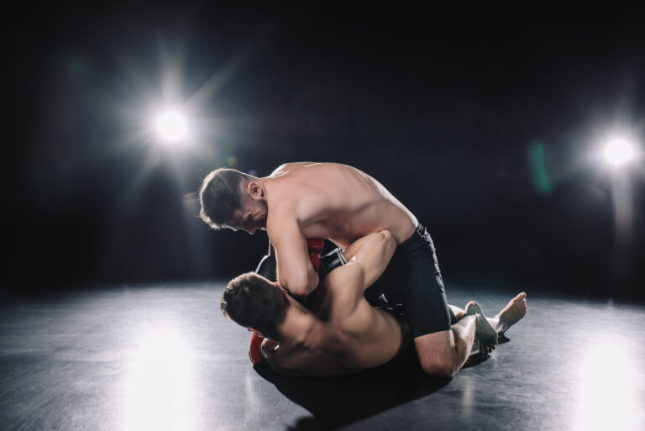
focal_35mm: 35
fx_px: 627
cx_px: 322
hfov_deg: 54.4
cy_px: 216
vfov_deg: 37.9
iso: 125
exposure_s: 1/200
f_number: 5.6
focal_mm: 35
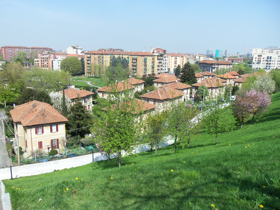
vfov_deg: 48.2
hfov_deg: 61.7
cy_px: 105
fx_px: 235
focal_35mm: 29
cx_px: 140
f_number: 3.4
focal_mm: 5.2
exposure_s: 1/640
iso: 80
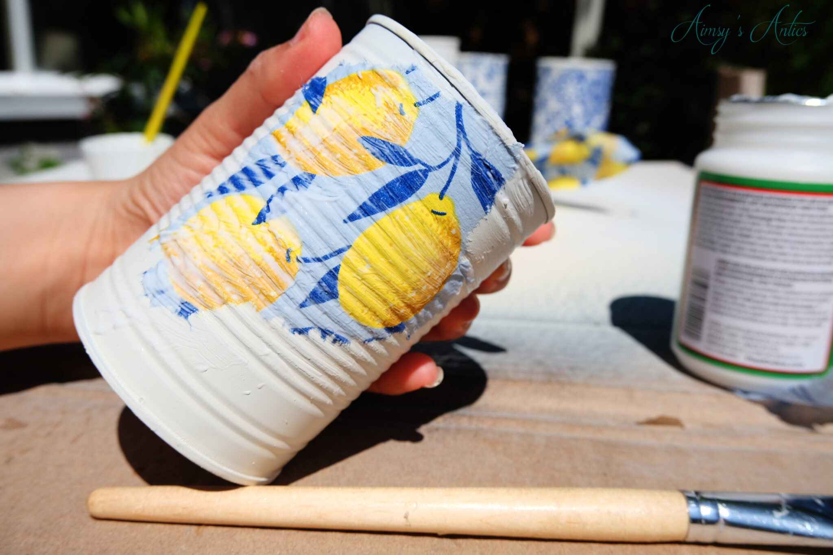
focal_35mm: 30
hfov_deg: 61.9
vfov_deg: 43.6
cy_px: 278
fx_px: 694
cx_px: 416
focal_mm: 19.7
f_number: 6.4
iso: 320
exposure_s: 1/1400
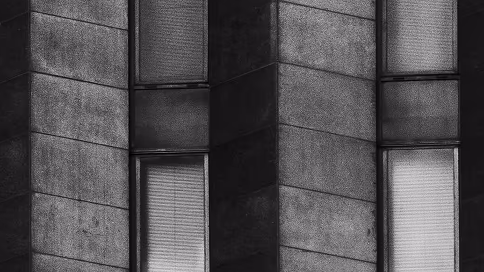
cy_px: -581
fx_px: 4799
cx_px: -323
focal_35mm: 374
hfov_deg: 5.7
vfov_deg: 3.2
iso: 200
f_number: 9
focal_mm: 34
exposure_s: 1/320
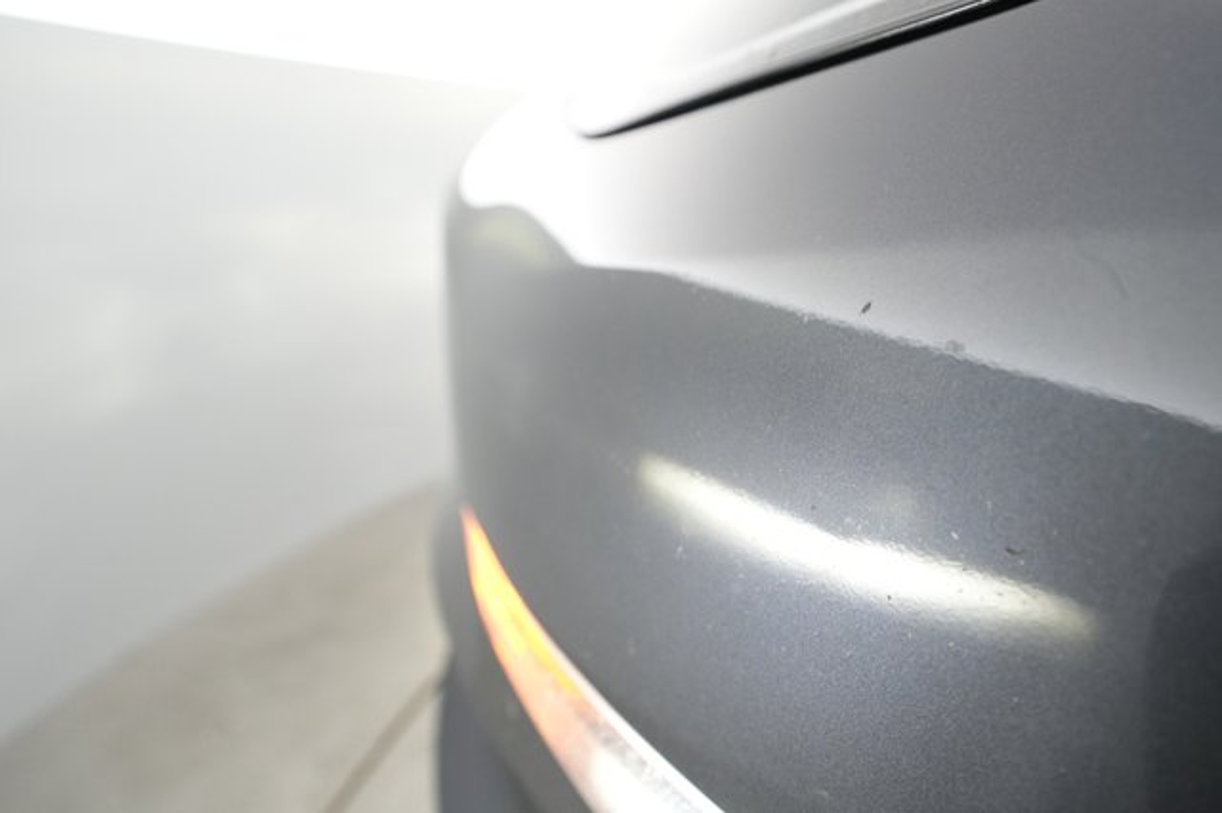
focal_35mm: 28
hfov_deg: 65.5
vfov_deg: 46.4
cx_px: 611
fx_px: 950
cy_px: 406
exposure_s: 1/100
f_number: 4.5
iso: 4000
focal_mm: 28
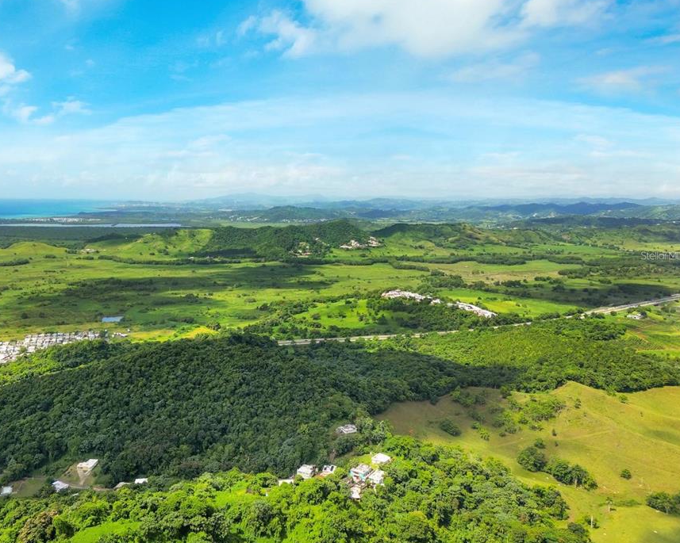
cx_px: 282
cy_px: 255
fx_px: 563
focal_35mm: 28
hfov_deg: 61.8
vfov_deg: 51.5
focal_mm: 6.72
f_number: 1.7
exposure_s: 1/2500
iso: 110
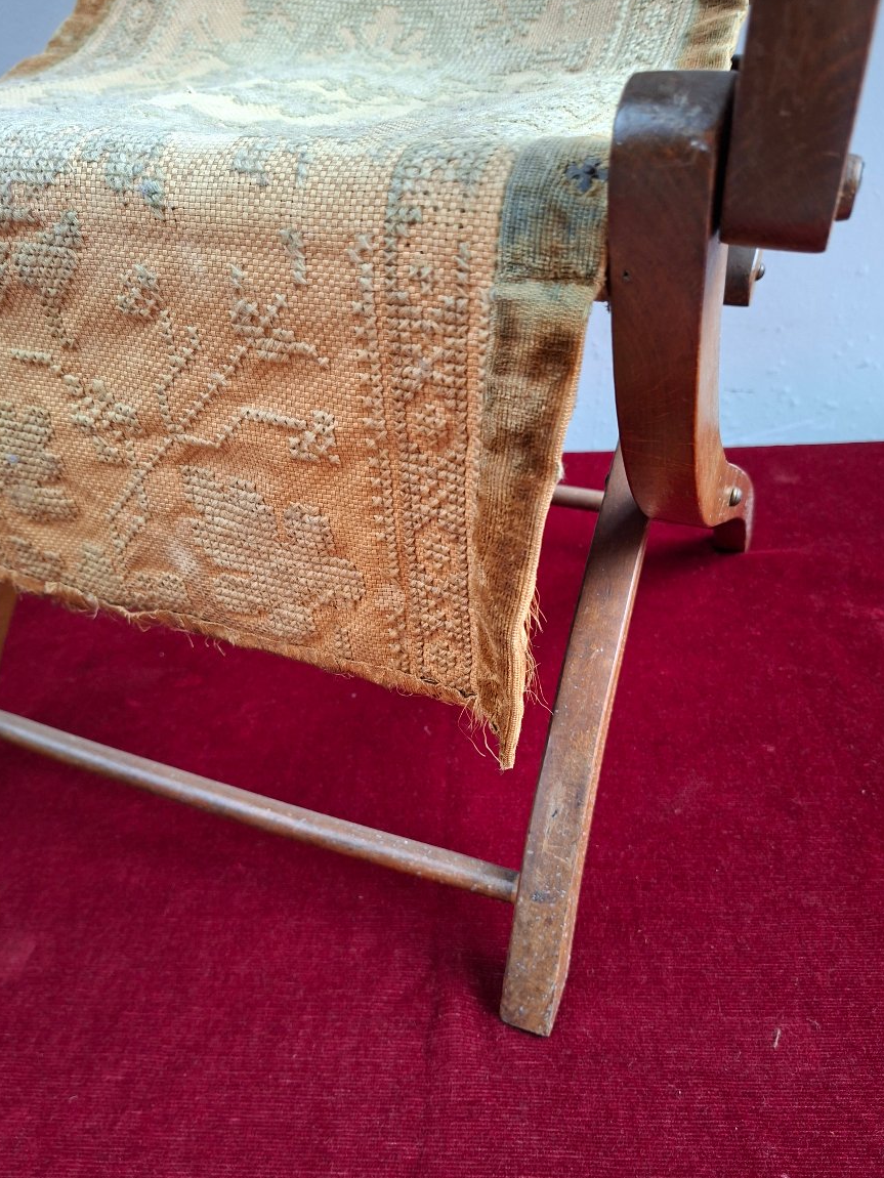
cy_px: 603
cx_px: 456
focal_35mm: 24
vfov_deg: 71.6
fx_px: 817
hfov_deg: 56.8
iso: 250
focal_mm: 5.54
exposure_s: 1/100
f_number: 1.8
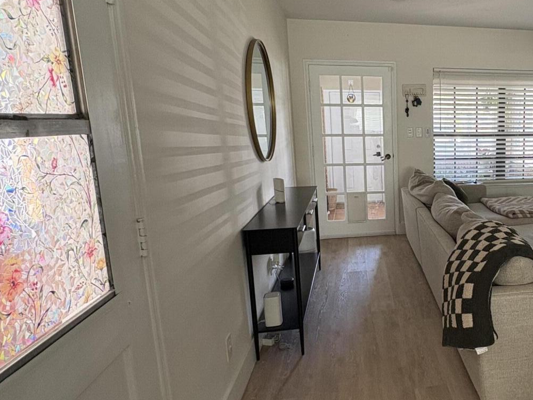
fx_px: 431
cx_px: 451
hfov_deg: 57.0
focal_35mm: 28
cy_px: 196
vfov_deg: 49.7
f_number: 2.2
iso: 200
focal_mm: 2.22
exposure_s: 1/86
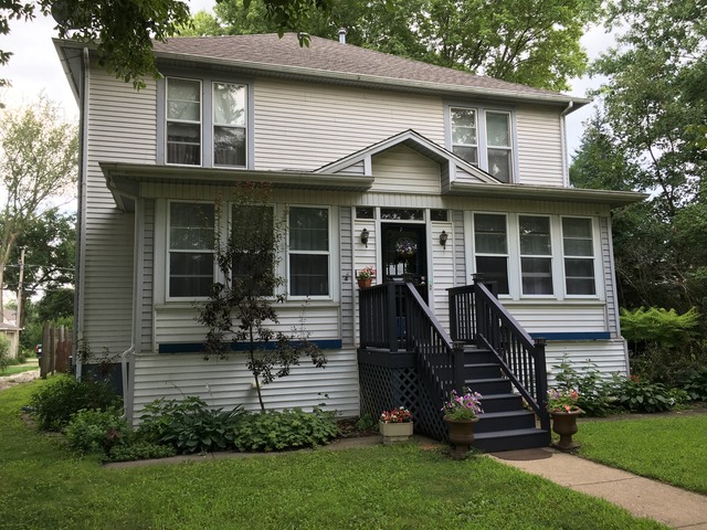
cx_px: 354
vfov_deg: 48.2
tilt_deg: +6.3
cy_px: 265
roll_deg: +1.8
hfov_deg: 61.7
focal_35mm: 29
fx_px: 592
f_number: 2.2
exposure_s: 1/120
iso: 25
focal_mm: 4.15
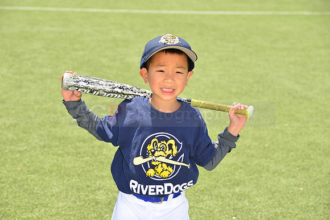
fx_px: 1238
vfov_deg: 10.2
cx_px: 165
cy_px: 110
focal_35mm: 135
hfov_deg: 15.2
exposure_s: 1/250
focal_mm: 135
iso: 250
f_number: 11
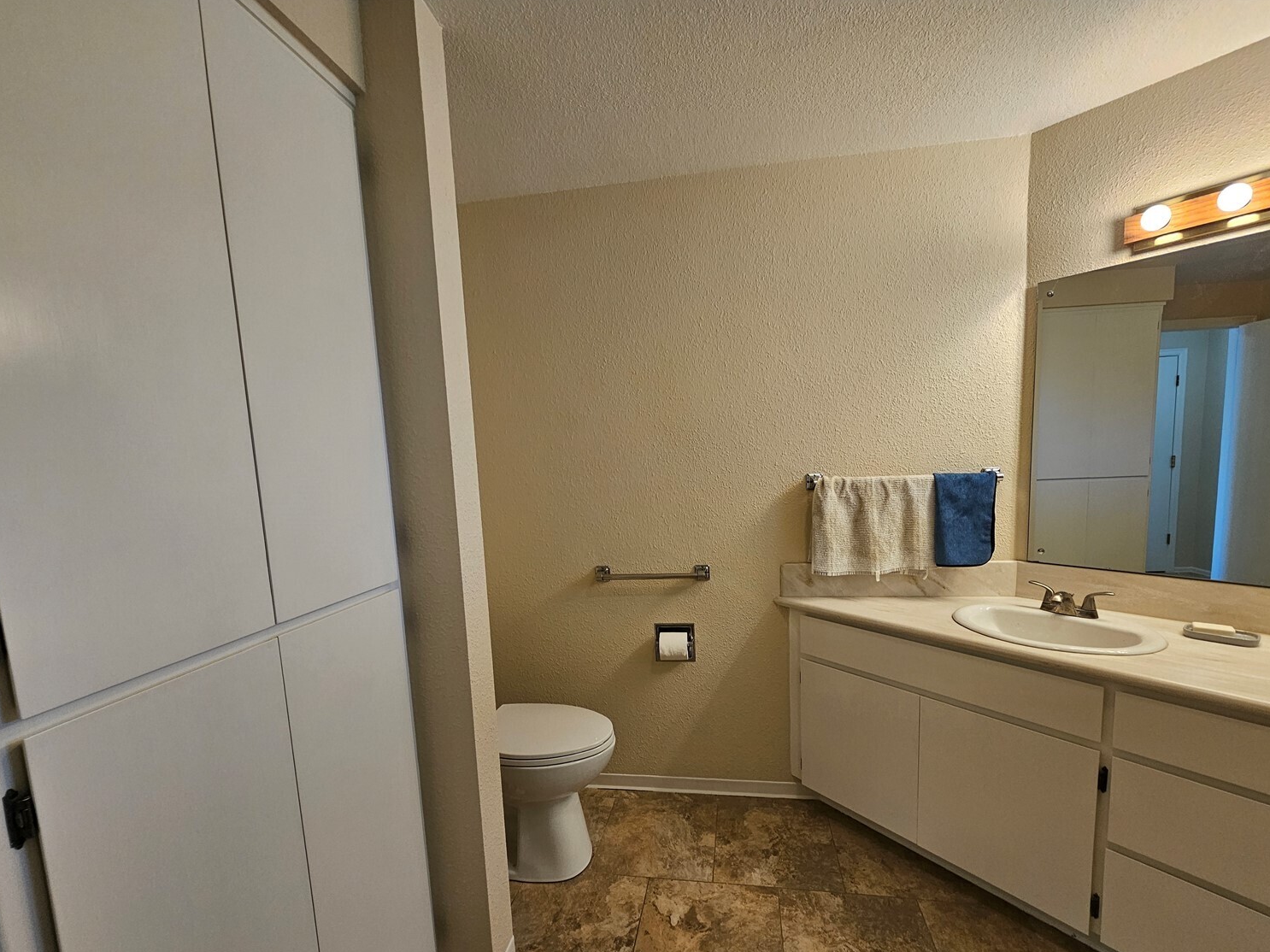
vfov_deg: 85.5
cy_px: 510
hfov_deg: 102.1
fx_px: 514
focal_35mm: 14
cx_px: 649
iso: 125
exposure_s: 1/60
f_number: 2.2
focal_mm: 2.2
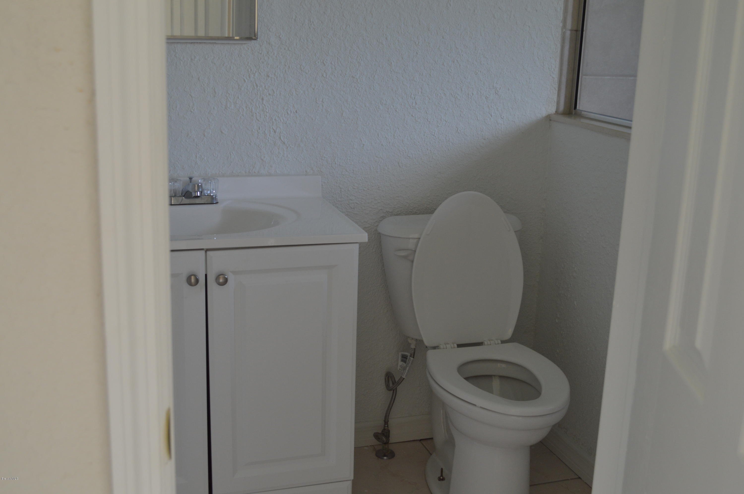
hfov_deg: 46.4
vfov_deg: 31.8
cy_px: 247
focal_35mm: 42
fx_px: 867
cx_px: 372
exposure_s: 1/100
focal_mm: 28
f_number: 5
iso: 400
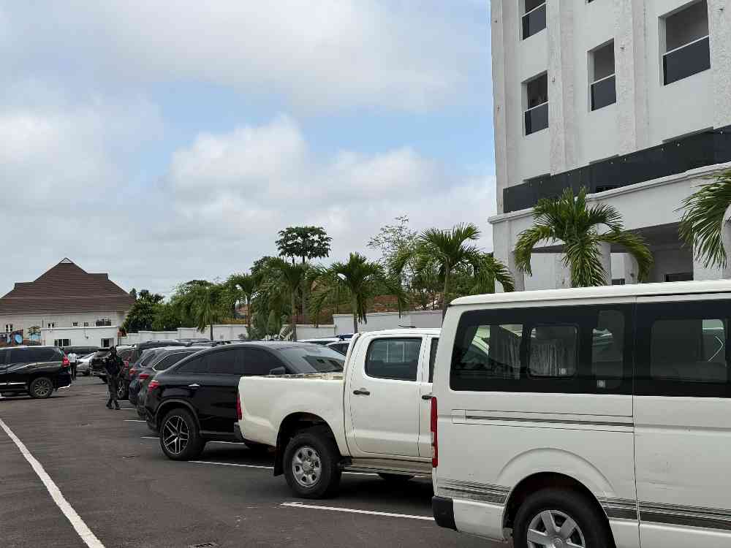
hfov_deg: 39.7
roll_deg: +2.0
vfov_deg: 30.3
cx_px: 366
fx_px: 1014
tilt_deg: +1.8
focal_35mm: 48
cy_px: 274
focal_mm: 6.76
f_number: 1.78
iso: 64
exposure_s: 1/4329
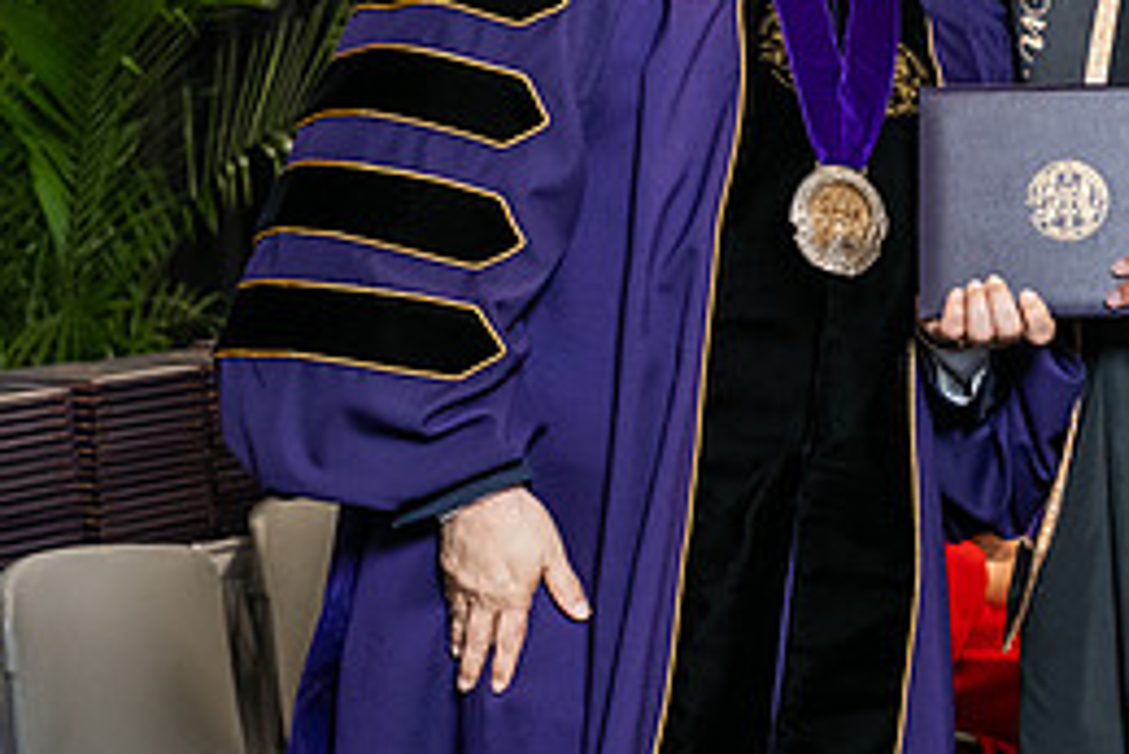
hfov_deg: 13.8
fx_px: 4644
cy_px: 46
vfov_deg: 9.2
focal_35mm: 148
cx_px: 854
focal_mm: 66
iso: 2500
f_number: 5
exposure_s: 1/200
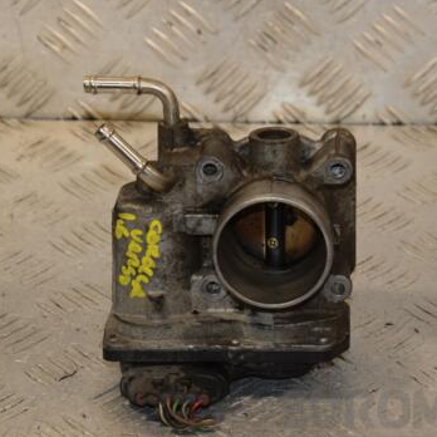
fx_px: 2200
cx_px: 259
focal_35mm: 154
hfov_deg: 11.3
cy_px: 242
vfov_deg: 11.3
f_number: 7.1
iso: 800
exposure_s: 1/200
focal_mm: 70
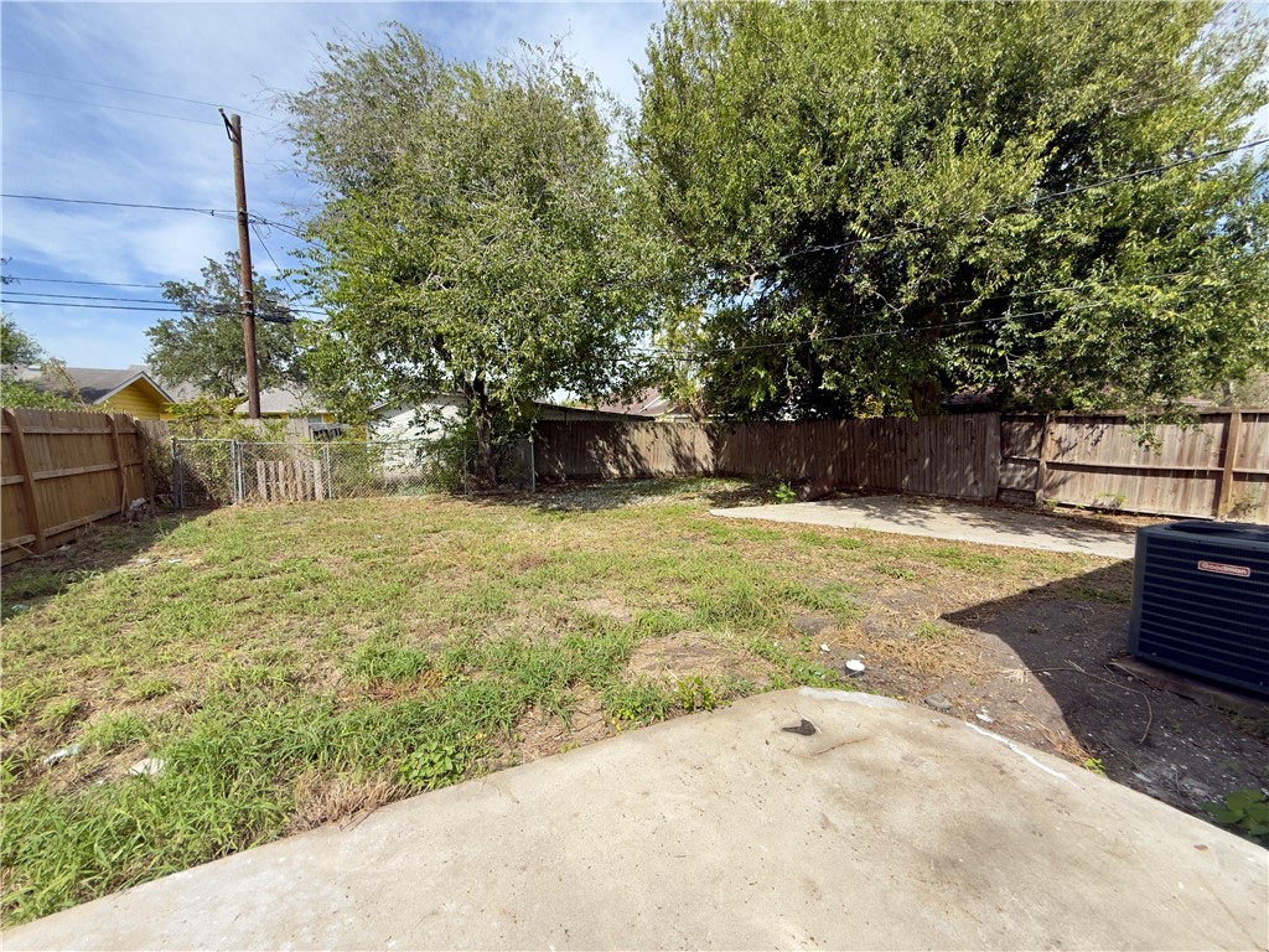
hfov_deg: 102.1
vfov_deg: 85.7
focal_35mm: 14
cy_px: 476
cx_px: 634
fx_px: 513
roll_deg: +0.6
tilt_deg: -4.9
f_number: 2.2
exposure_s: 1/1431
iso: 50
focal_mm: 2.22
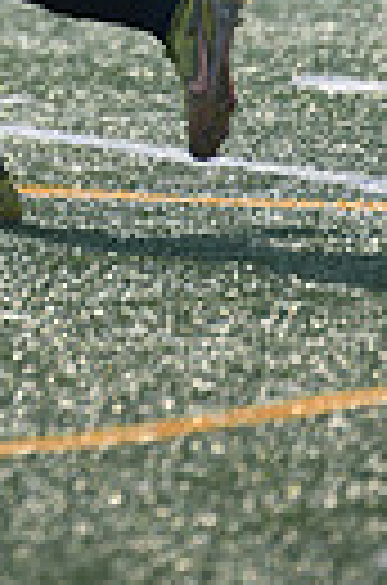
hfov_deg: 0.9
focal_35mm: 1458
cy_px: -423
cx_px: -212
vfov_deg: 1.4
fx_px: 23635
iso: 1000
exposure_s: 1/4000
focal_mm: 420
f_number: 5.6
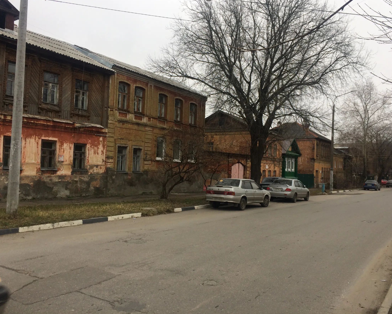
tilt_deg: +3.4
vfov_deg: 47.1
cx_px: 205
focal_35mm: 31
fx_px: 360
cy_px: 154
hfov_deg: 57.2
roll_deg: -1.3
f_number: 2.2
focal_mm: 4.15
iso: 32
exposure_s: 1/255
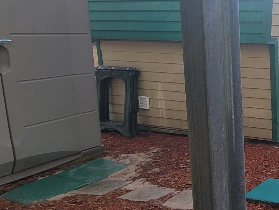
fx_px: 322
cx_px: 361
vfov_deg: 36.0
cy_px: 105
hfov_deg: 34.0
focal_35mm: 40
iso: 50
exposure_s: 1/1493
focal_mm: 2.2
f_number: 2.2
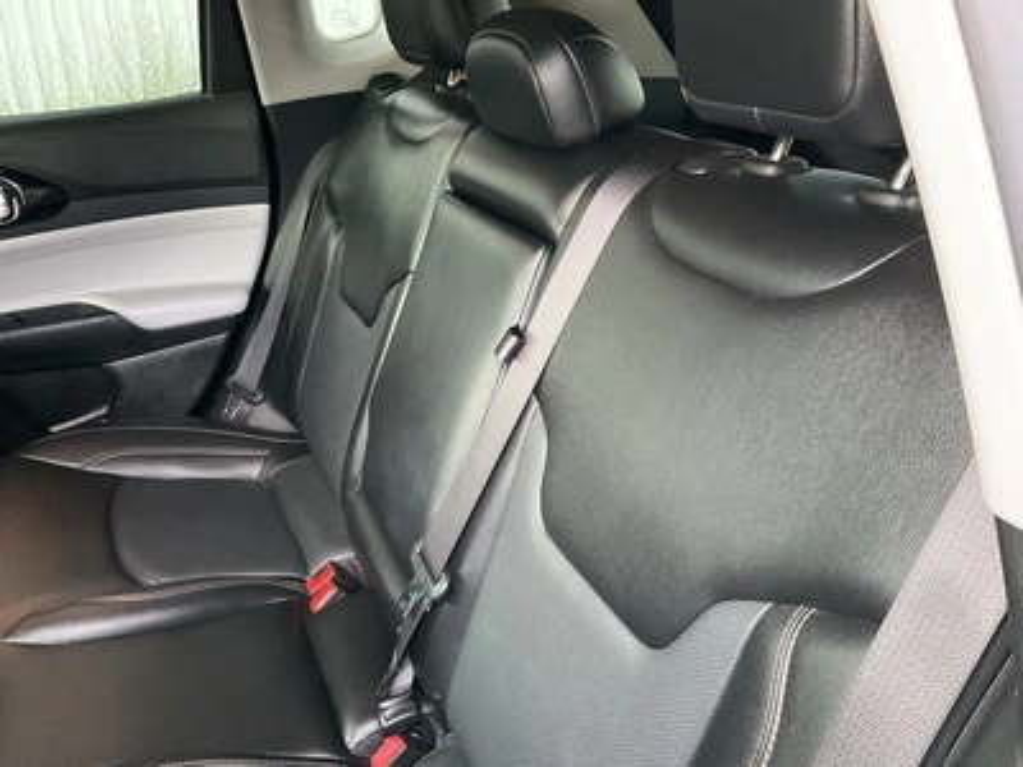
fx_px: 857
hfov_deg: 61.7
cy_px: 384
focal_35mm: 29
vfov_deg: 48.2
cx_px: 512
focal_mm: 3
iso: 400
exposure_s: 1/30
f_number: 1.8
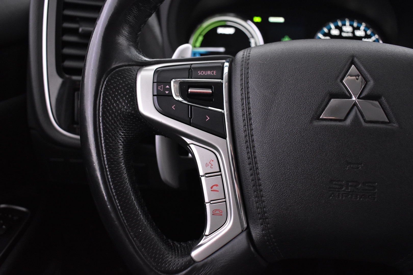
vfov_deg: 40.0
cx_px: 206
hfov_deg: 57.2
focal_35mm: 33
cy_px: 138
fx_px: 379
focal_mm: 22
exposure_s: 1/30
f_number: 3.8
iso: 3200
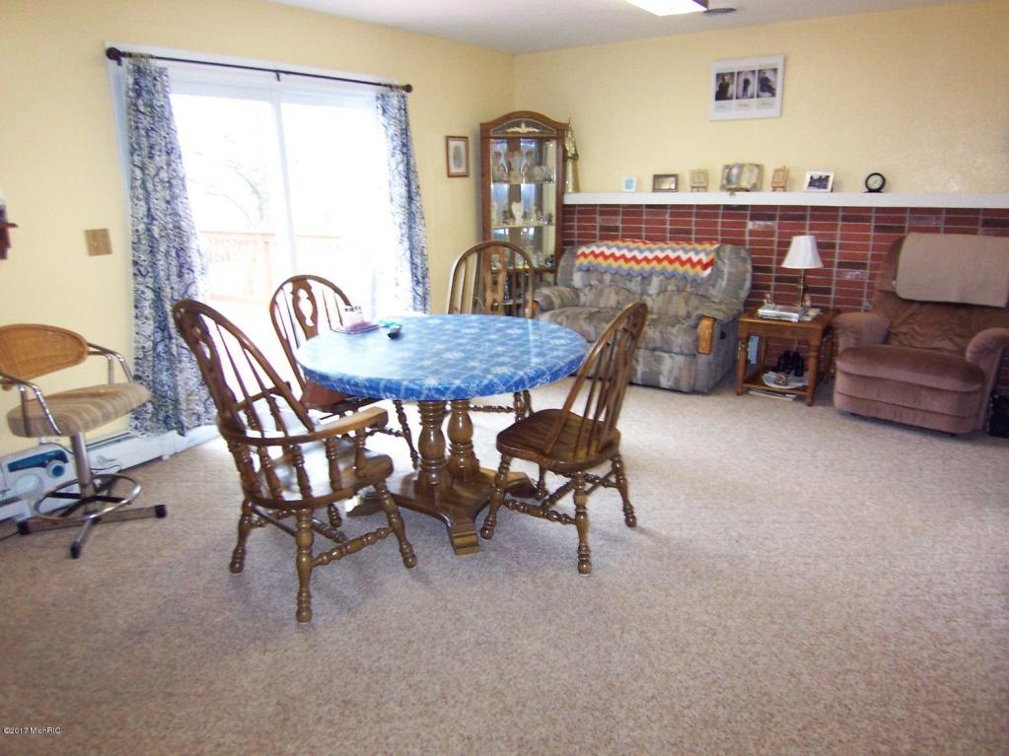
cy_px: 378
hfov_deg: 73.9
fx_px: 670
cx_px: 504
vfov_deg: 58.9
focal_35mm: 23
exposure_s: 1/30
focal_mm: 3.8
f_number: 2.8
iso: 200
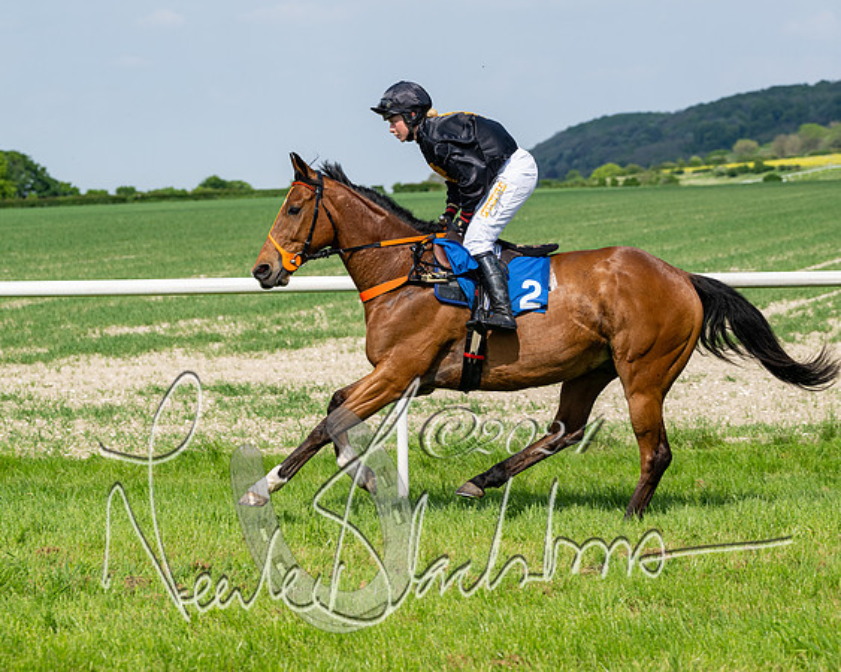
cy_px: 336
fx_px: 2916
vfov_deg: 13.2
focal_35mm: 117
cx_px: 420
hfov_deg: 16.4
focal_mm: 104
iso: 200
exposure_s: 1/1600
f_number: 5.6
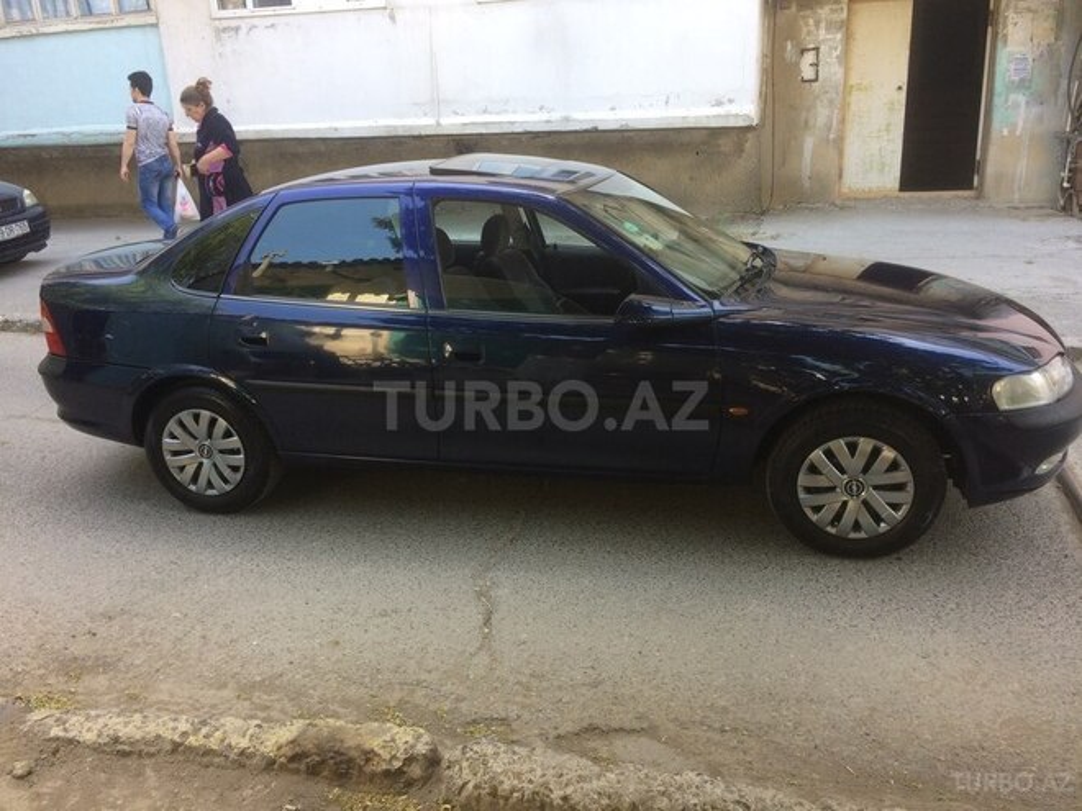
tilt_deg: -16.9
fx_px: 906
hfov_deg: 61.7
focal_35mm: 29
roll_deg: +3.6
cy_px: 406
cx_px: 541
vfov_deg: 48.2
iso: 32
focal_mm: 4.15
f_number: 2.2
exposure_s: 1/117
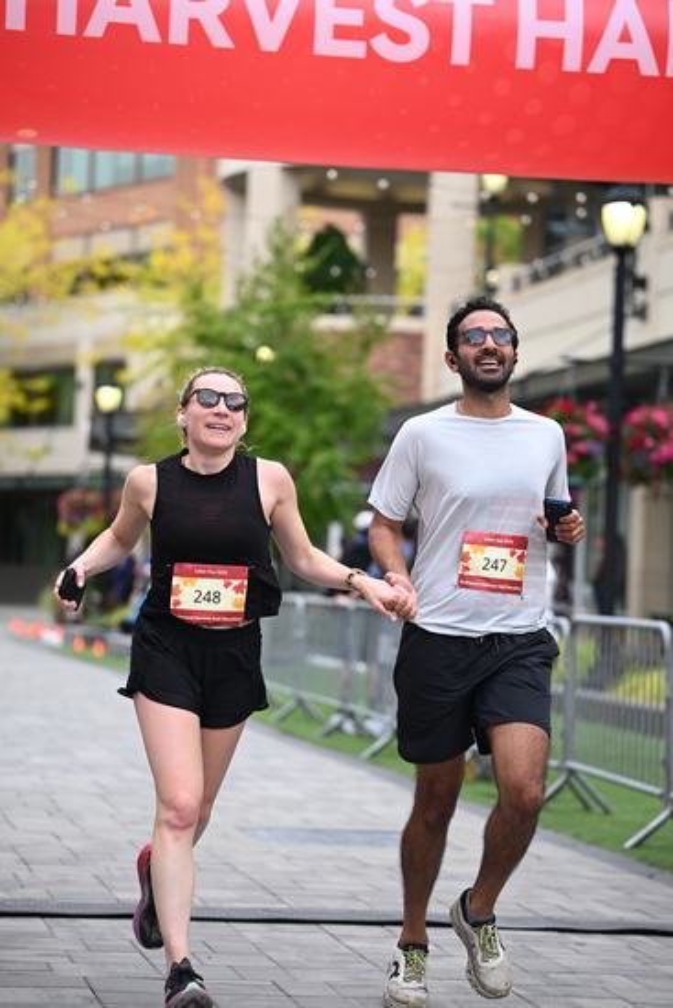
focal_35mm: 103
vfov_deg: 19.8
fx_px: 2886
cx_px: 336
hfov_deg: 13.3
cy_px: 504
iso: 640
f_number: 2.8
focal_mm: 103
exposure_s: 1/2000
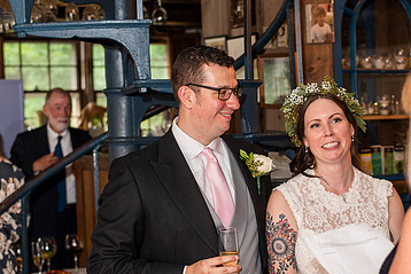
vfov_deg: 16.9
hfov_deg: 24.8
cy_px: 162
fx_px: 925
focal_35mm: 81
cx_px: 305
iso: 500
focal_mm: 50
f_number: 3.2
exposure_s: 1/100
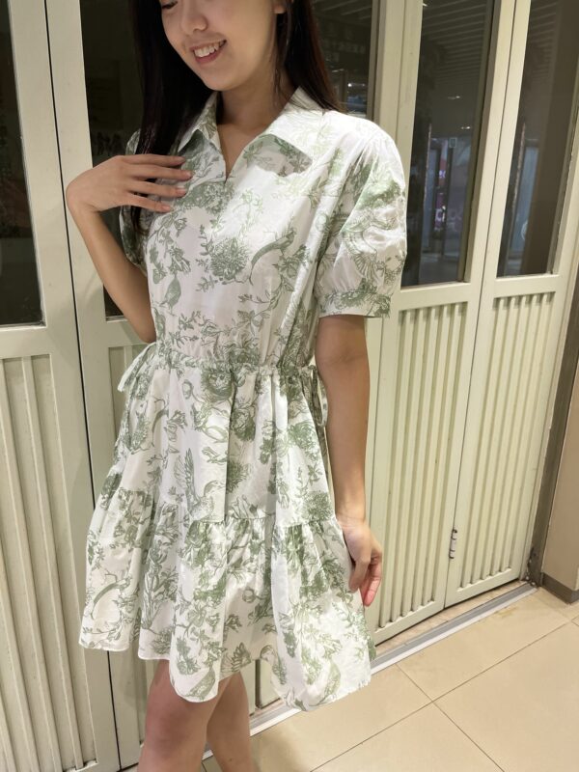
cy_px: 386
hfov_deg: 53.1
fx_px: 580
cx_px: 290
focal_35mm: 26
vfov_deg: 67.3
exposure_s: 1/100
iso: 125
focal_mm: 5.1
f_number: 1.6
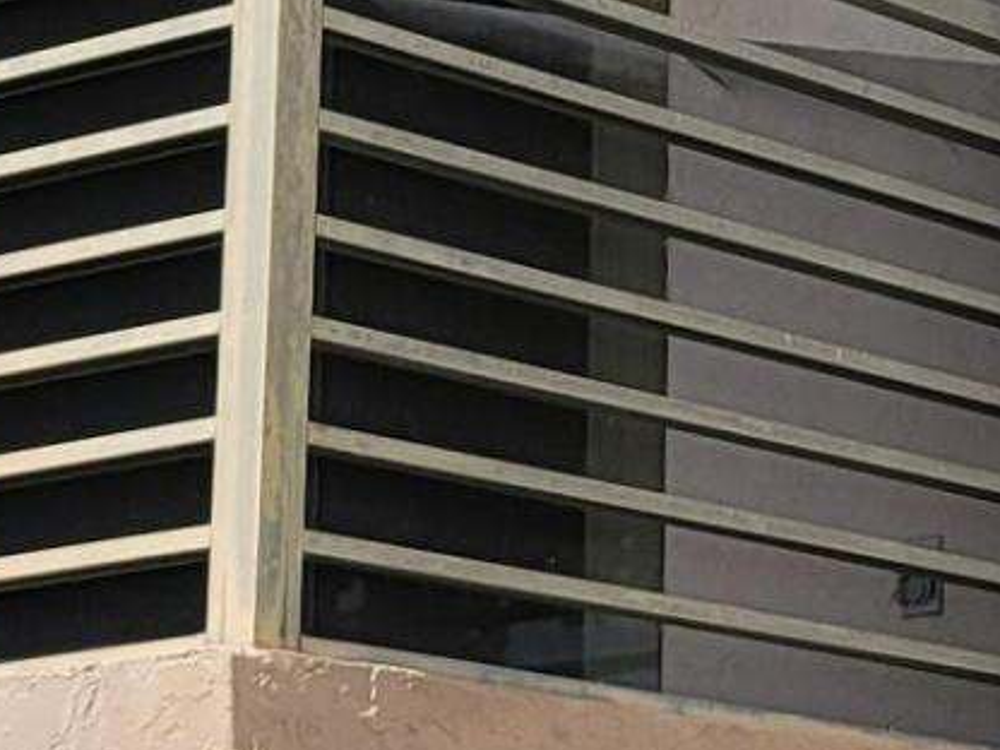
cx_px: 889
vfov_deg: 8.5
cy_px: -137
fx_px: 4998
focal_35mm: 173
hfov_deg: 11.4
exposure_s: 1/1041
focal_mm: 7
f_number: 1.8
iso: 20
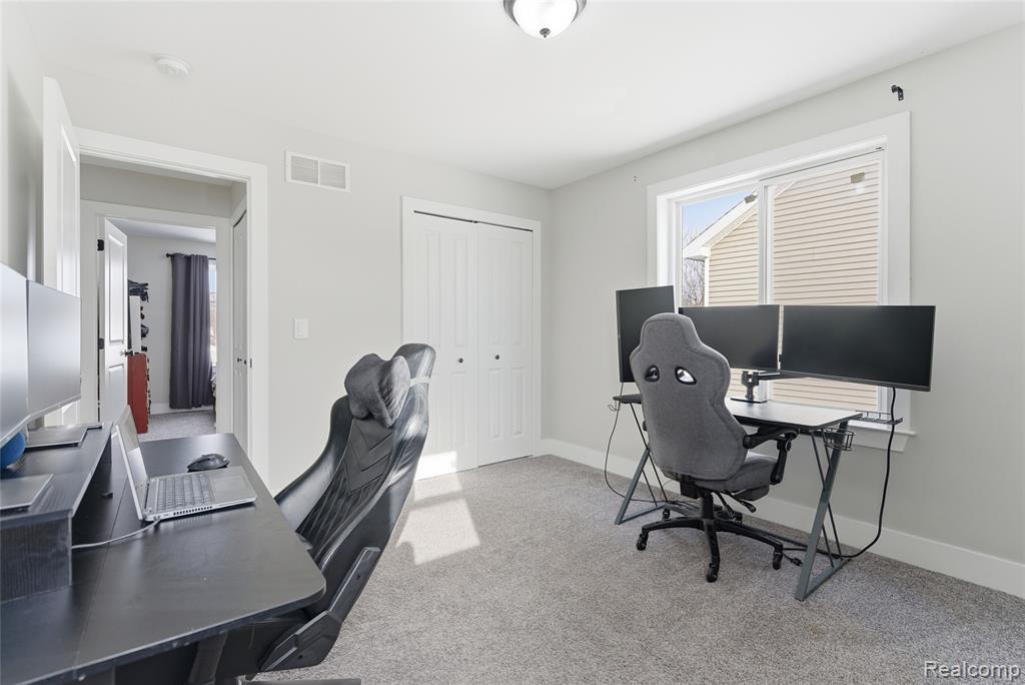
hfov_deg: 96.7
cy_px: 342
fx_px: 456
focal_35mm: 16
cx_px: 512
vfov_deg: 73.8
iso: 100
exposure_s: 1/800
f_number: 4
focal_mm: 16
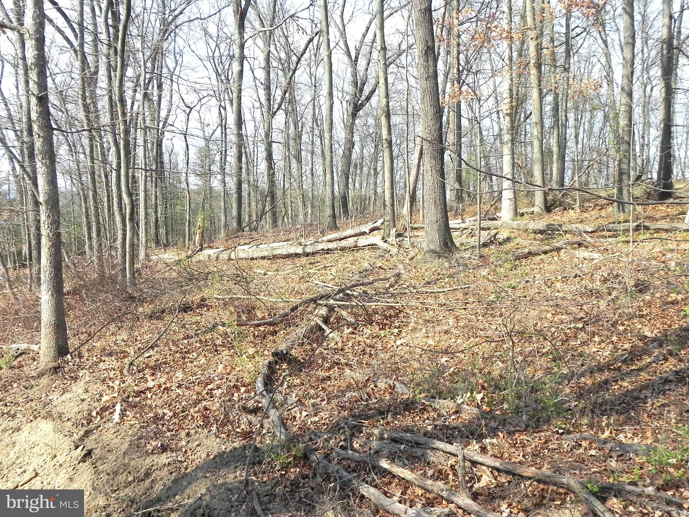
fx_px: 657
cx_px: 344
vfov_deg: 42.9
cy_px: 258
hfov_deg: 55.4
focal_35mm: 33
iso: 160
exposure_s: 1/272
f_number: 5.6
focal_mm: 5.9
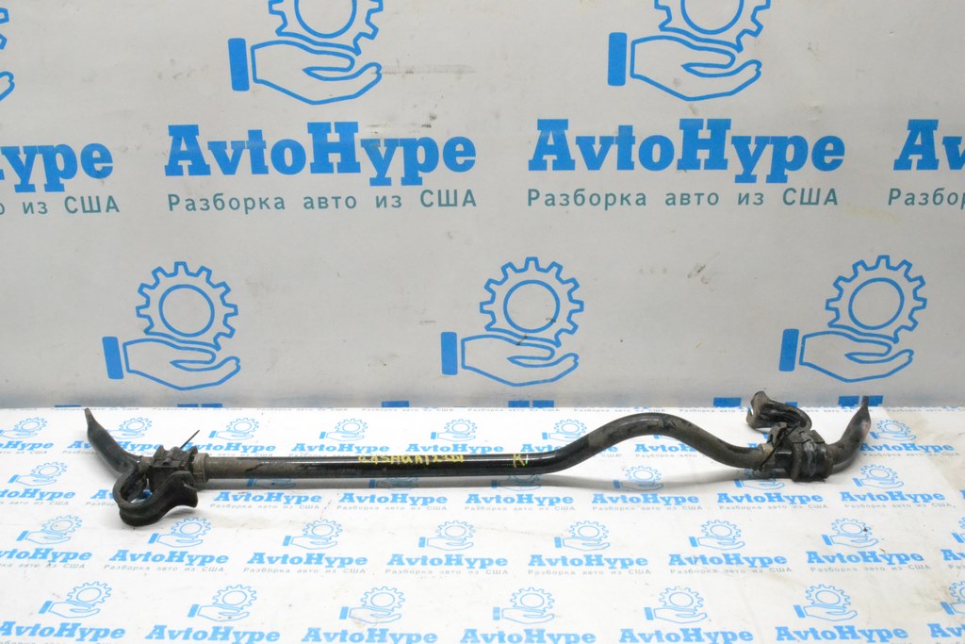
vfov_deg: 40.0
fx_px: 885
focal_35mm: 33
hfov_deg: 57.2
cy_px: 322
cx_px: 482
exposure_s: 1/50
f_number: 18
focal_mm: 22
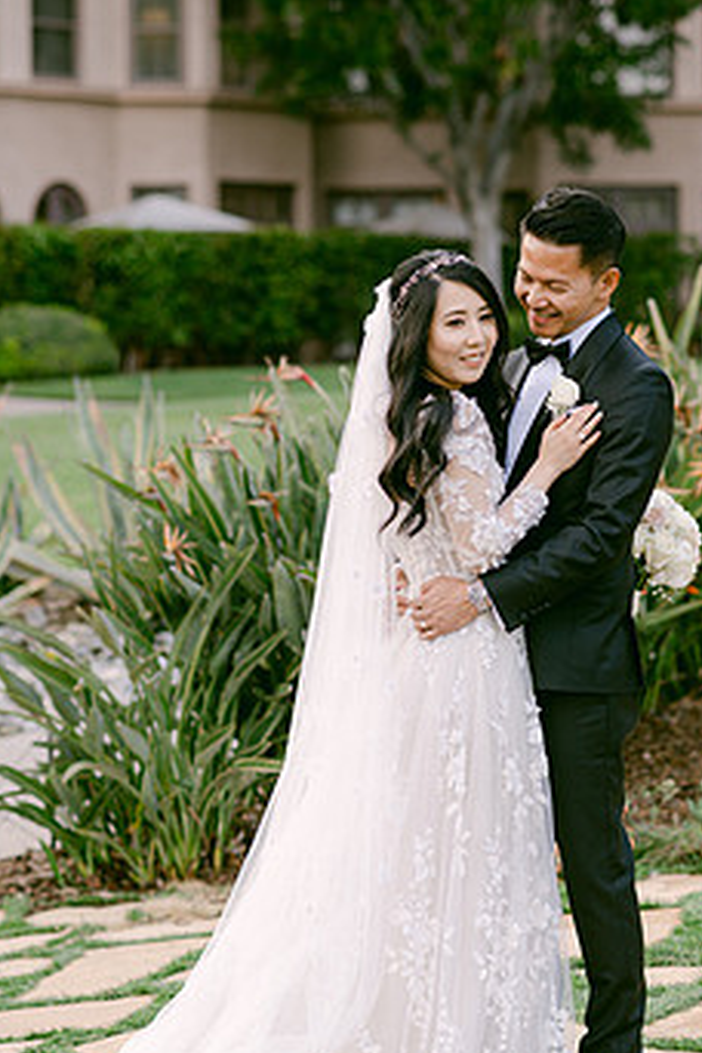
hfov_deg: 12.2
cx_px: 348
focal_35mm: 112
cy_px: 585
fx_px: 3276
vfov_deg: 18.3
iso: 100
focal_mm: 85
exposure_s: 1/500
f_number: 2.8
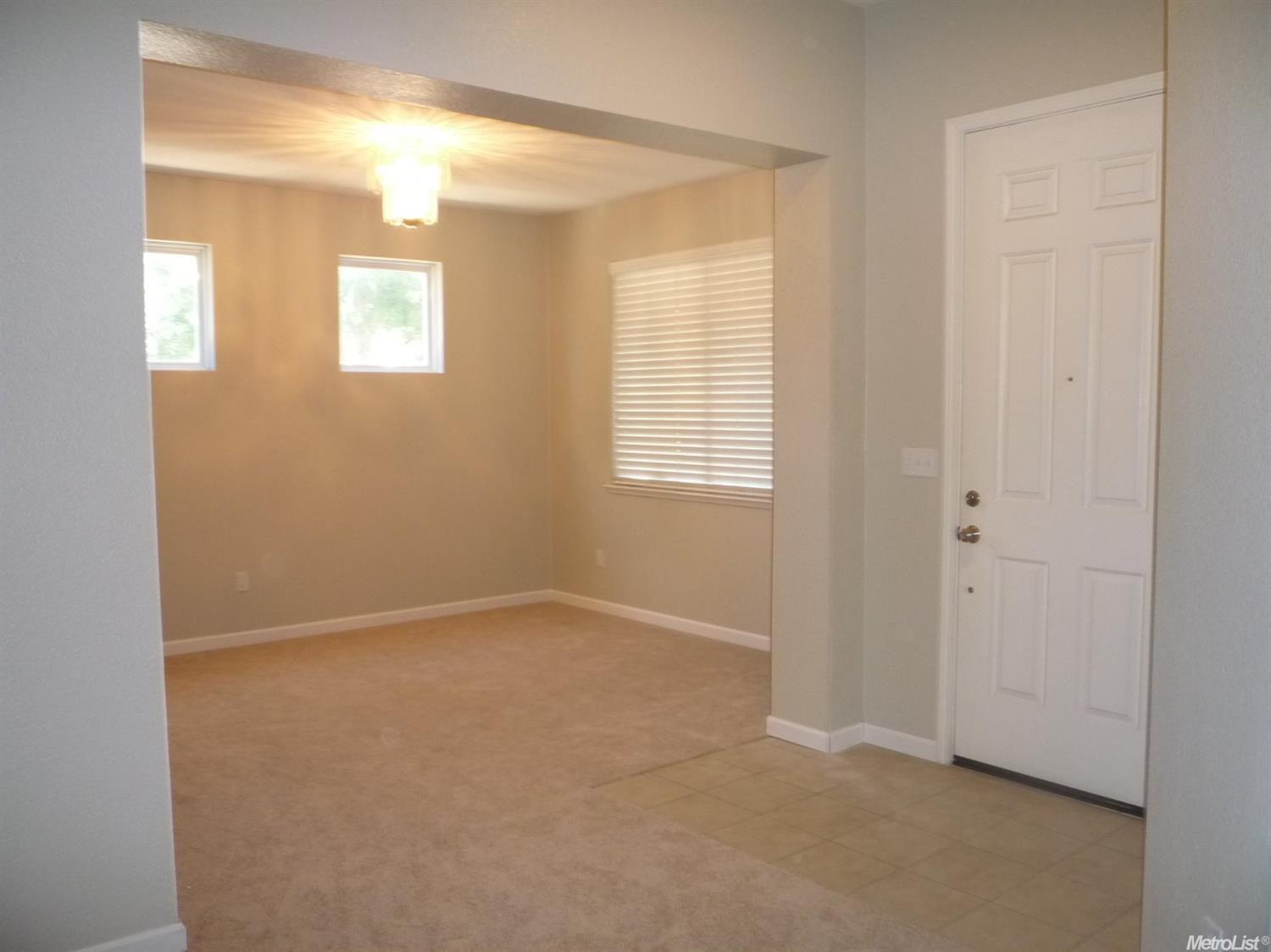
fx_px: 1101
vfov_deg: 46.8
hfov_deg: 60.0
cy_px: 476
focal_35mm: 30
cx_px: 636
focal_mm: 5.2
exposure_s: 1/30
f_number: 3.3
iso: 250
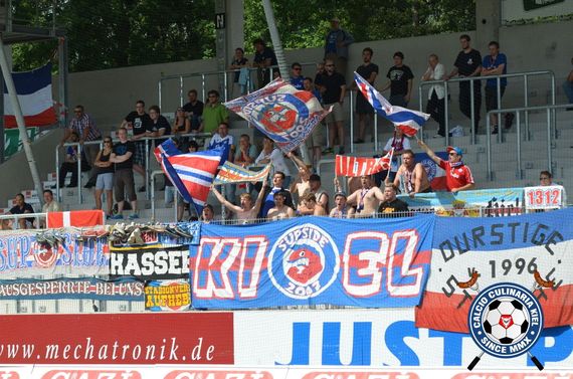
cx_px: 286
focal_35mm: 150
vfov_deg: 9.1
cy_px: 190
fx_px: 2382
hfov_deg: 13.7
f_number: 6.3
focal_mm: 100
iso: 400
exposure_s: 1/1600
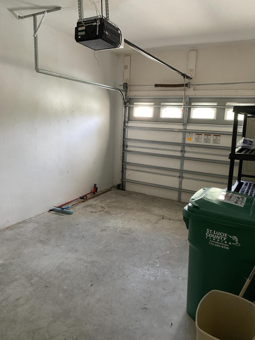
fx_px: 255
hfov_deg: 53.1
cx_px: 128
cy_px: 170
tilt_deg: -11.4
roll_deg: -2.9
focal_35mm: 26
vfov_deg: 67.3
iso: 250
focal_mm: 4.25
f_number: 1.8
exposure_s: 1/60
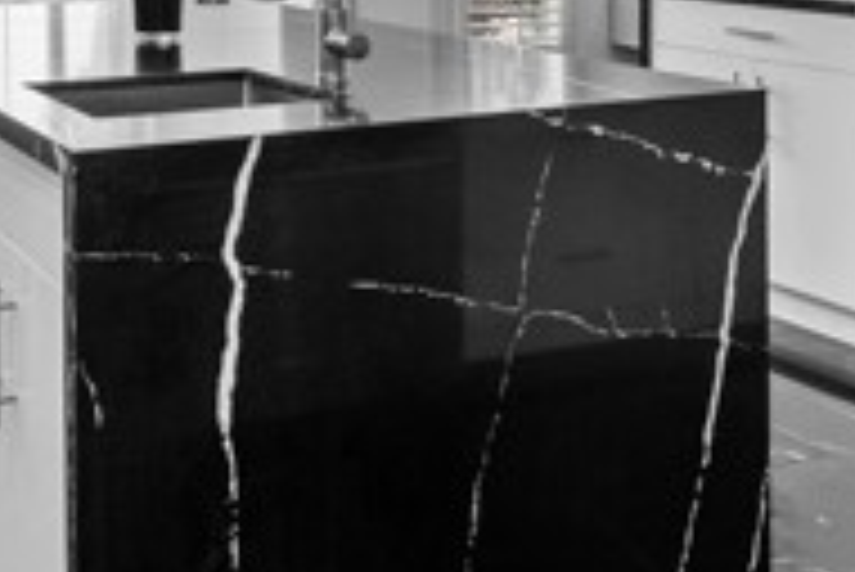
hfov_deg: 35.6
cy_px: -101
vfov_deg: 23.2
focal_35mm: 54
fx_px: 1283
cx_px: 162
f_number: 8
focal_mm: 16
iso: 640
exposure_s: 1/10
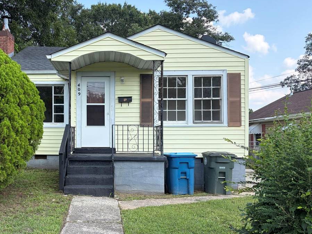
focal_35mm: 37
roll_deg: +0.9
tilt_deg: +3.2
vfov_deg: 38.7
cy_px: 123
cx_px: 100
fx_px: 334
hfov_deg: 49.1
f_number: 1.6
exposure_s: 1/1311
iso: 50
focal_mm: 5.96
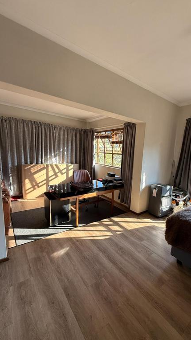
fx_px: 144
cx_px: 118
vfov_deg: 99.3
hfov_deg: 66.1
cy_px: 177
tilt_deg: -9.4
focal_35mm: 16
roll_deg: -4.0
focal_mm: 2.22
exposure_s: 1/100
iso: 64
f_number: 2.2
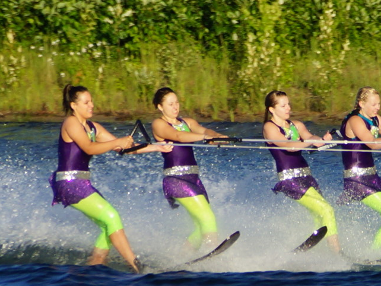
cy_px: 184
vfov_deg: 2.4
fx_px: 6926
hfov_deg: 3.2
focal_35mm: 629
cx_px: 322
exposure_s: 1/400
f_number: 6.3
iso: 100
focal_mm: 250
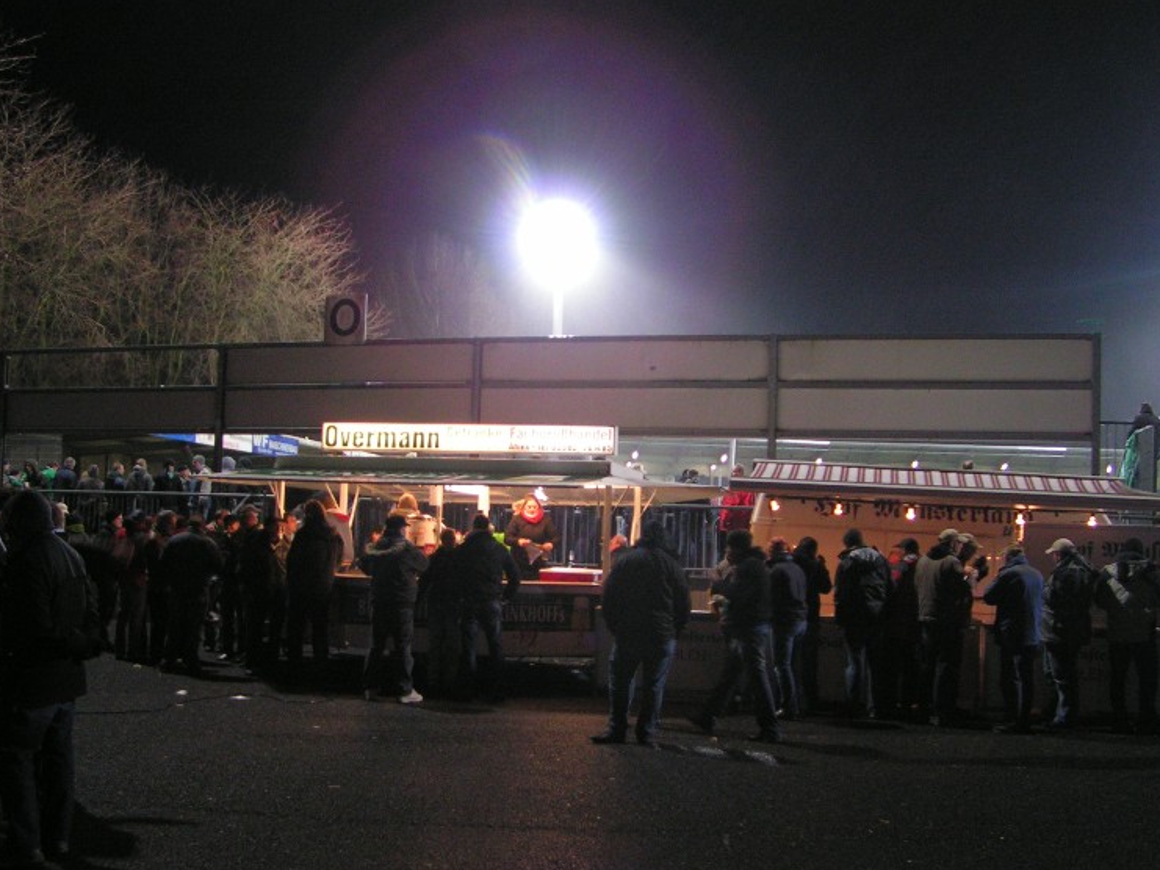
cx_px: 553
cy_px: 454
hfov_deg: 45.8
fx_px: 1374
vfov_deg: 35.1
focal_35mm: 41
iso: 200
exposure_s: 1/20
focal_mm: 5.8
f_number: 2.8
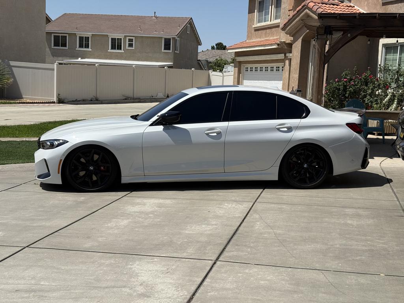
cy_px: 152
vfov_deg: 30.3
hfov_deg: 39.7
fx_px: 560
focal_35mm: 48
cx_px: 202
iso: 64
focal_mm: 6.76
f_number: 1.78
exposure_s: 1/7874
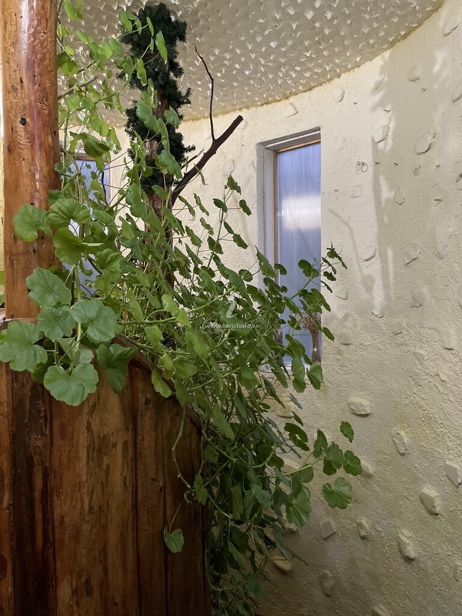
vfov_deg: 67.3
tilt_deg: +0.9
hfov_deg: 53.1
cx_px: 231
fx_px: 463
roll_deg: +0.3
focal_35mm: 26
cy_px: 308
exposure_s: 1/33
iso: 640
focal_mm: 4.2
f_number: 1.6
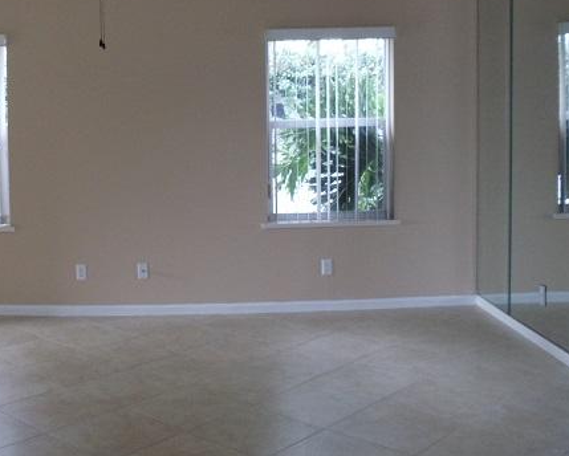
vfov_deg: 23.8
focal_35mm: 64
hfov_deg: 29.2
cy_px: 150
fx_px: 1079
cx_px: 163
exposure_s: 1/80
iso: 400
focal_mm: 6
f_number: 3.5
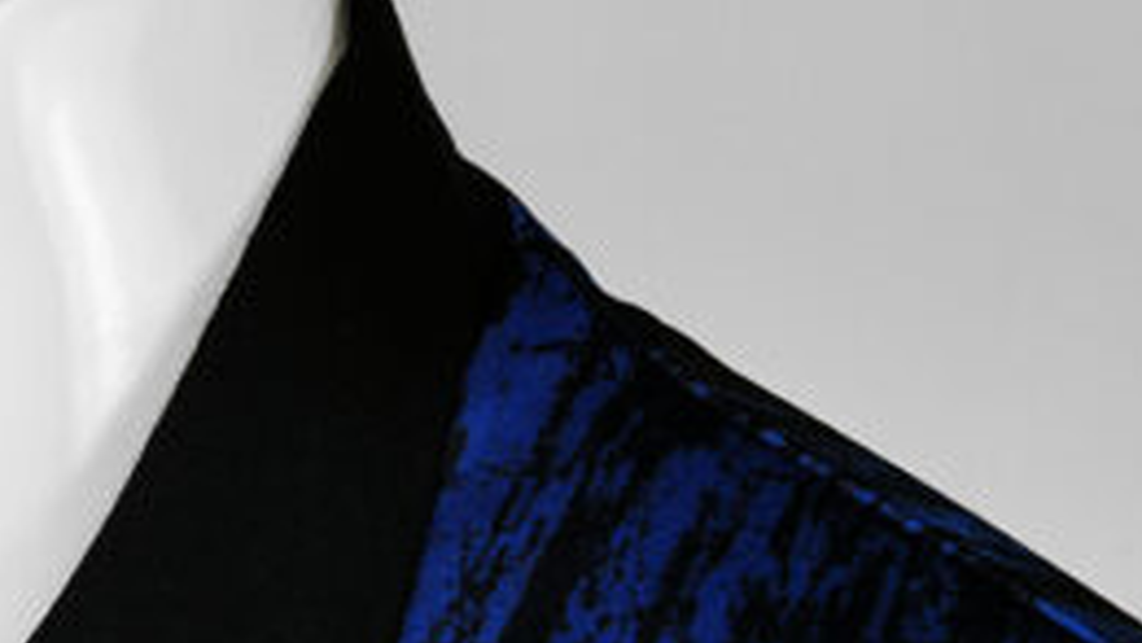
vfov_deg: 14.2
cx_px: 276
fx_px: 2575
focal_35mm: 85
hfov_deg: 24.7
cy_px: 455
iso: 100
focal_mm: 5.58
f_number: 1.8
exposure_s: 1/60
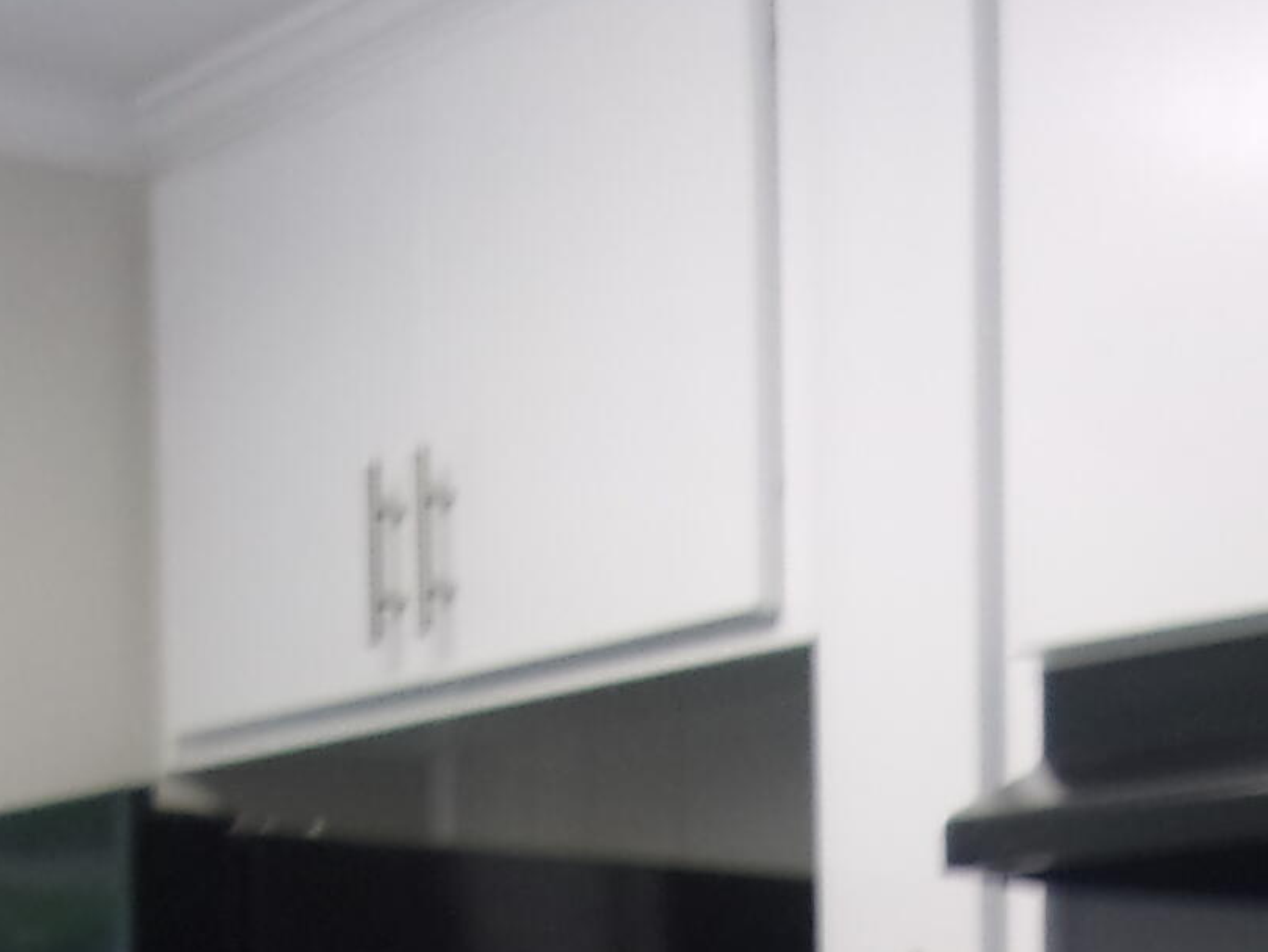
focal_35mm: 100
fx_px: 3664
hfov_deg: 19.4
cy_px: 1517
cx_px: 1013
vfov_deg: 13.7
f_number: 3
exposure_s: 1/34
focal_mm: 4.9
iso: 101
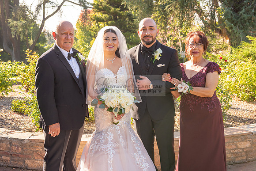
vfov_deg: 27.0
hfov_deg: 39.6
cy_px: 86
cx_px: 128
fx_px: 356
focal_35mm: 50
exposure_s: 1/250
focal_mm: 50
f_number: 5.6
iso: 200
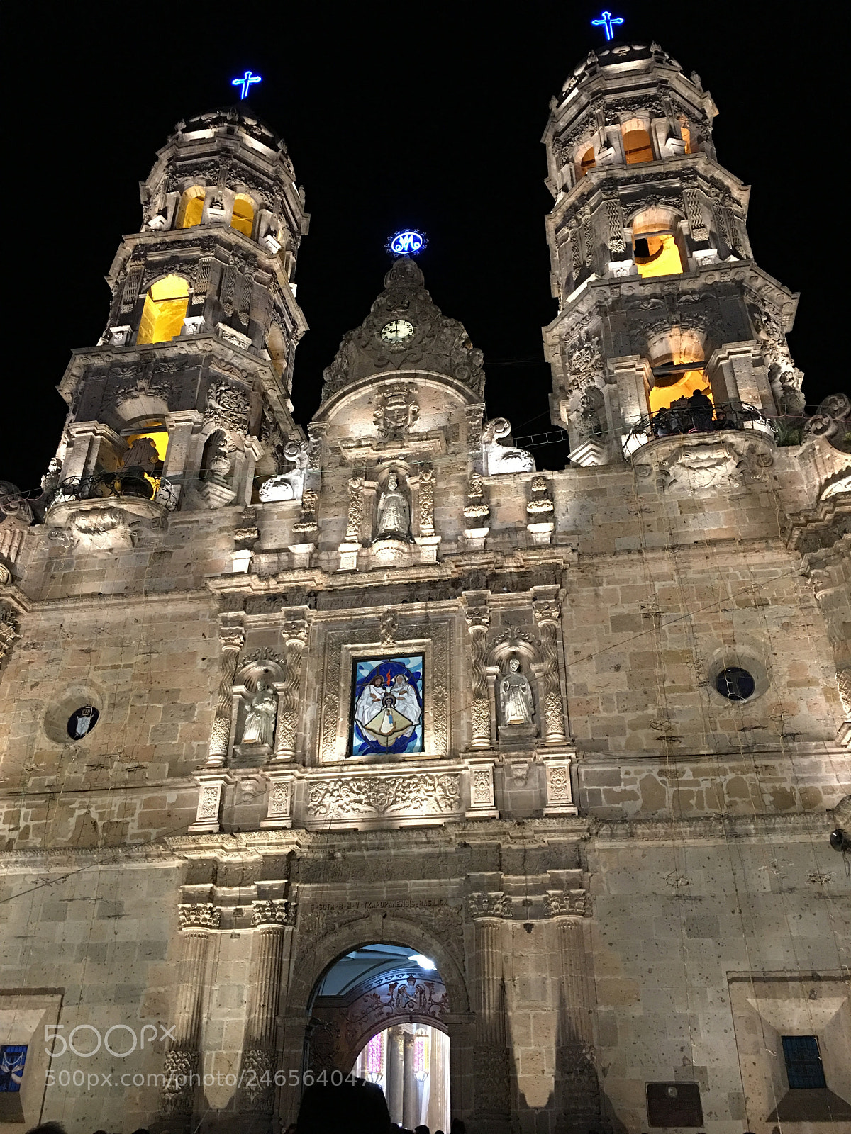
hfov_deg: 48.2
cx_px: 426
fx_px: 951
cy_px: 567
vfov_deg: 61.7
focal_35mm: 29
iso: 100
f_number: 2.2
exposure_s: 1/8
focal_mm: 4.15
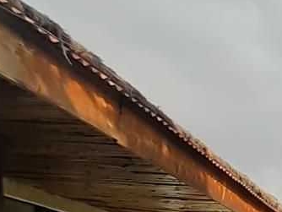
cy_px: 345
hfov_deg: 25.7
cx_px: 422
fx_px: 457
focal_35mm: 56
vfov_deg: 20.8
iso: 40
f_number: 2.2
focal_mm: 1.13
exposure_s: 1/593
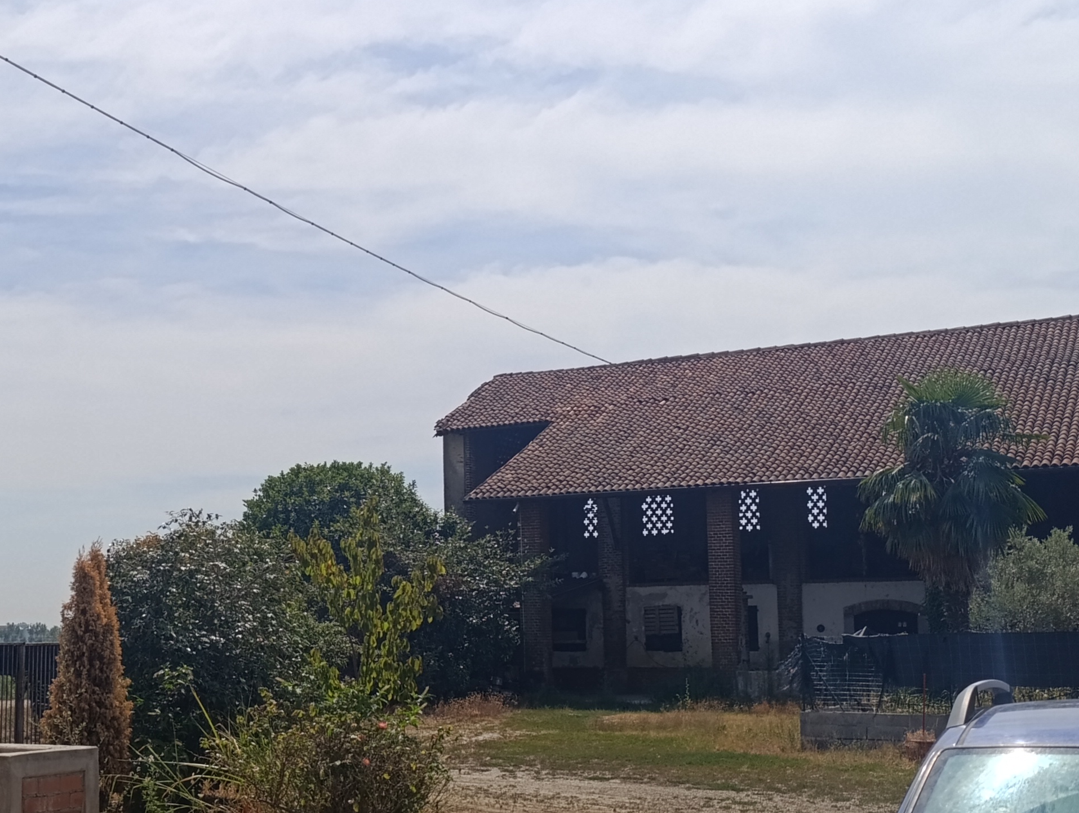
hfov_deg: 38.1
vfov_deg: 29.7
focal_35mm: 49
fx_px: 1530
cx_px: 296
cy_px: 485
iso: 50
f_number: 1.6
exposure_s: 1/1706
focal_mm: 6.14
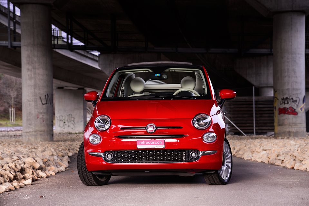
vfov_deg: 12.5
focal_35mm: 110
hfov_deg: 18.6
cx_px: 154
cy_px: 103
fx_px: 944
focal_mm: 110
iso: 250
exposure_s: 1/100
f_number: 8
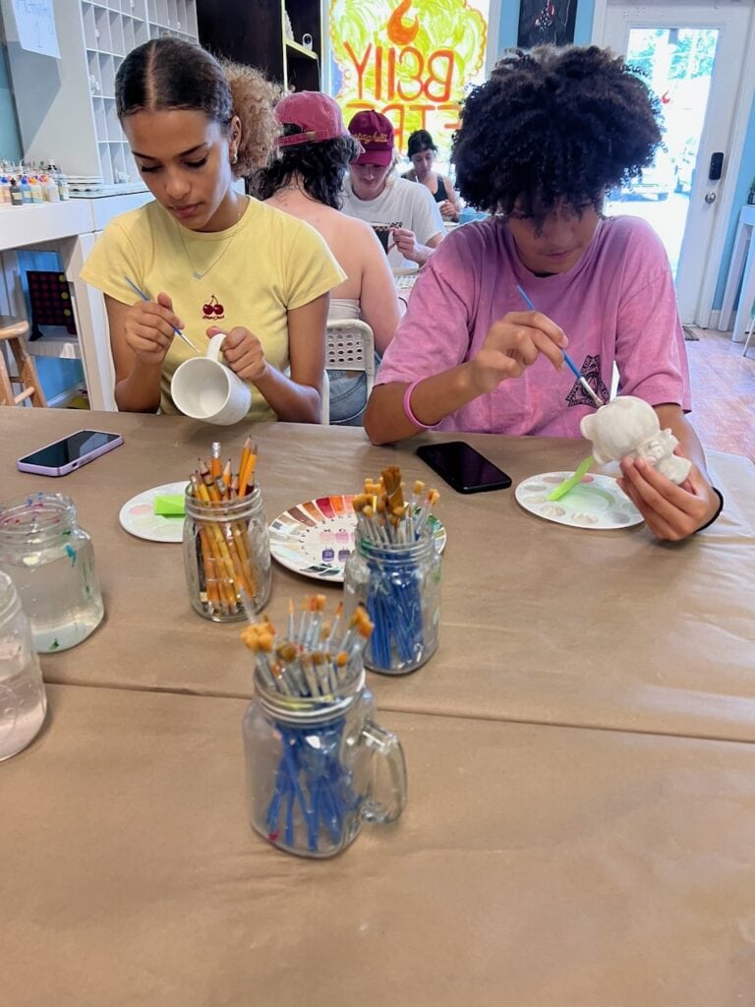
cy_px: 504
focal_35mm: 26
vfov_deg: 67.3
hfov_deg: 53.1
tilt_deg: -23.6
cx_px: 378
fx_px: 756
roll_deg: +0.6
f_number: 1.5
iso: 100
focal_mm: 5.7
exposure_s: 1/60
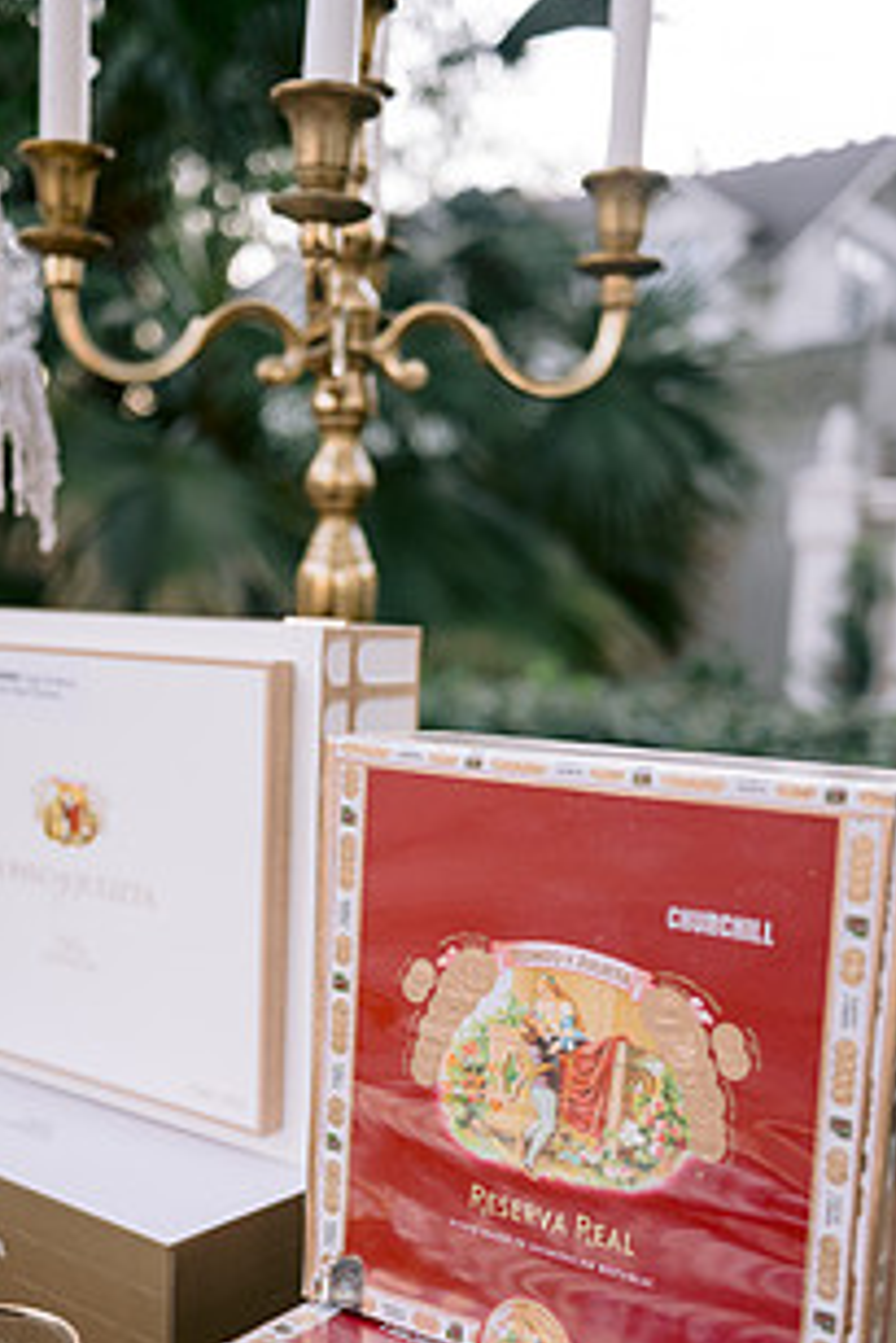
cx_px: 337
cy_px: 871
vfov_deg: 46.8
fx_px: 1529
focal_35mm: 41
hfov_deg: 32.5
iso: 800
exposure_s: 1/60
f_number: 2.8
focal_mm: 28
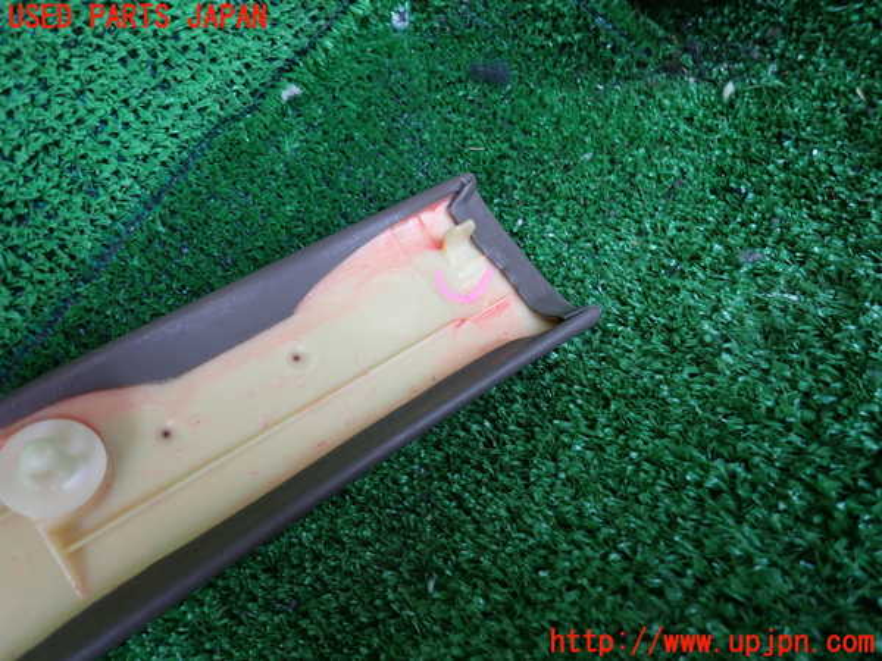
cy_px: 330
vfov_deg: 54.9
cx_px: 441
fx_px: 637
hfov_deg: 69.4
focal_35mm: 25
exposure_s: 1/60
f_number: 2
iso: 125
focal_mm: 4.5
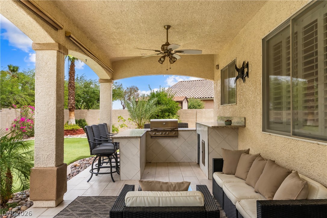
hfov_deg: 65.5
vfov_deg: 46.4
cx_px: 164
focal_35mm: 28
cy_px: 109
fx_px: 254
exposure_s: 1/8000
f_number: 8
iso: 400
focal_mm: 28
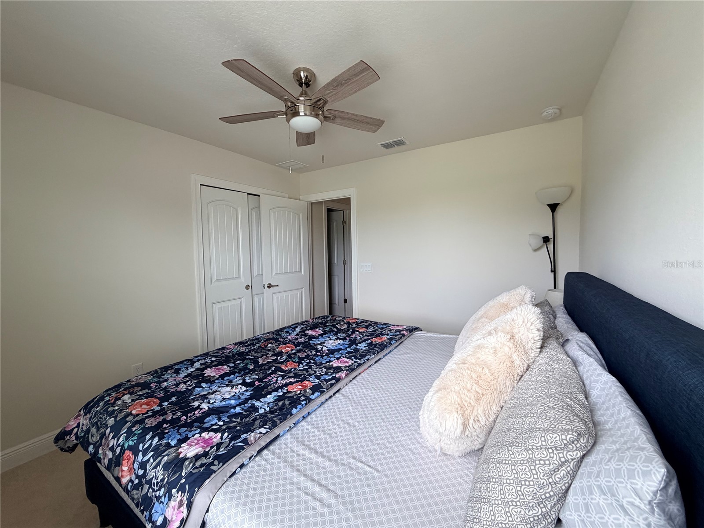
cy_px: 264
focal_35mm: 14
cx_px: 352
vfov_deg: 85.7
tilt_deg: -3.2
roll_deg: +2.6
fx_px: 285
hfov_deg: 102.1
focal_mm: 2.22
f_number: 2.2
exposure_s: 1/121
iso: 200
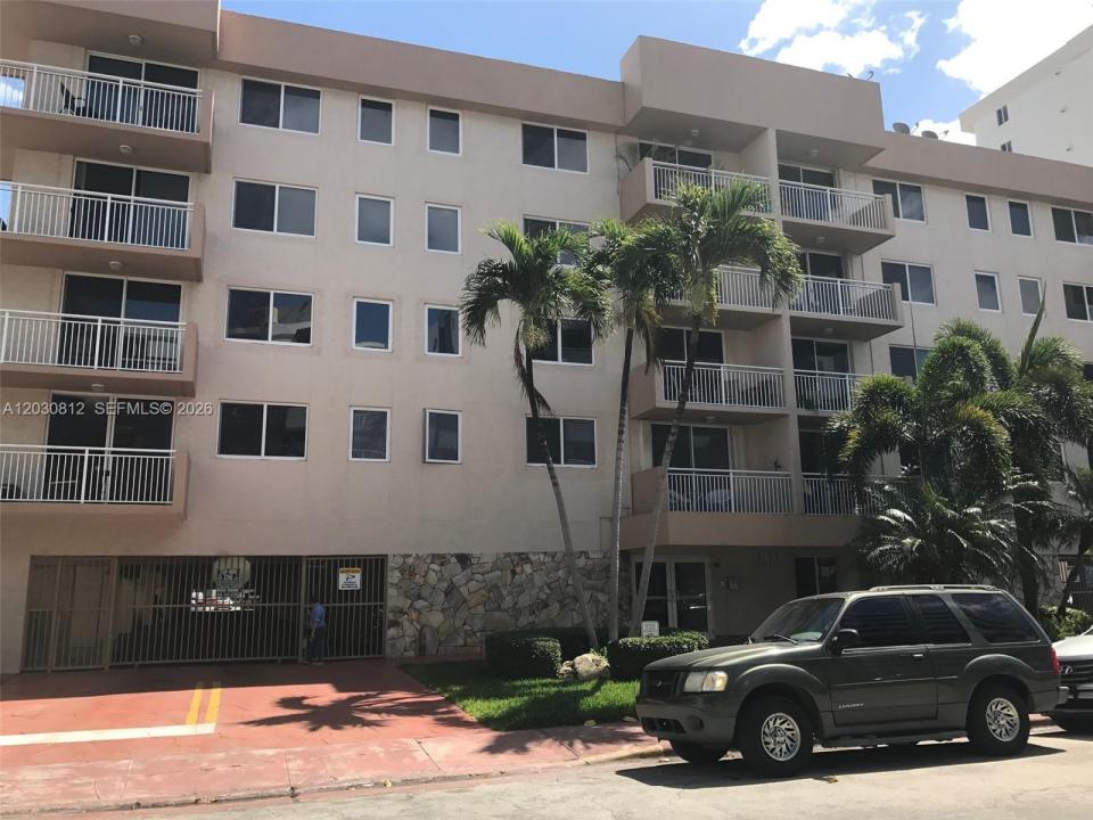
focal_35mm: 28
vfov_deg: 49.7
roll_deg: +1.2
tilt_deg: +12.7
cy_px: 410
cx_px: 546
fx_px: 884
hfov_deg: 63.4
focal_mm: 3.99
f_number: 1.8
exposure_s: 1/1570
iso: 20
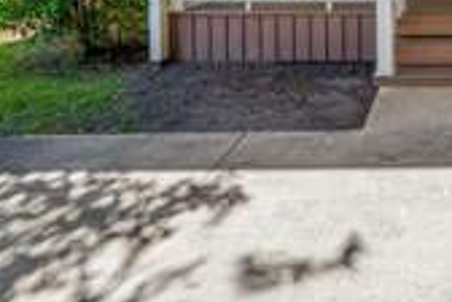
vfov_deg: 31.1
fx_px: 502
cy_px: 5
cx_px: 465
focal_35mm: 40
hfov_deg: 41.3
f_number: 8
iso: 400
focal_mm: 14
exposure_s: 1/500
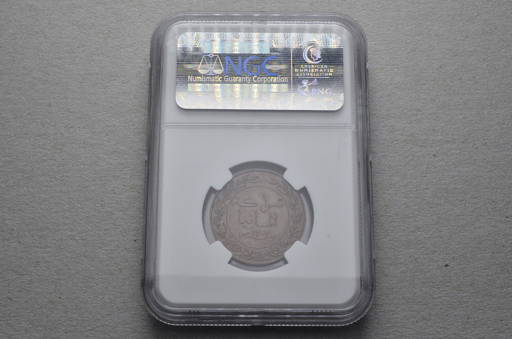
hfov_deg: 41.2
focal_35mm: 48
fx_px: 681
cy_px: 170
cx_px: 256
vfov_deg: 28.0
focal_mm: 32
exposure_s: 1/250
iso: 400
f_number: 14
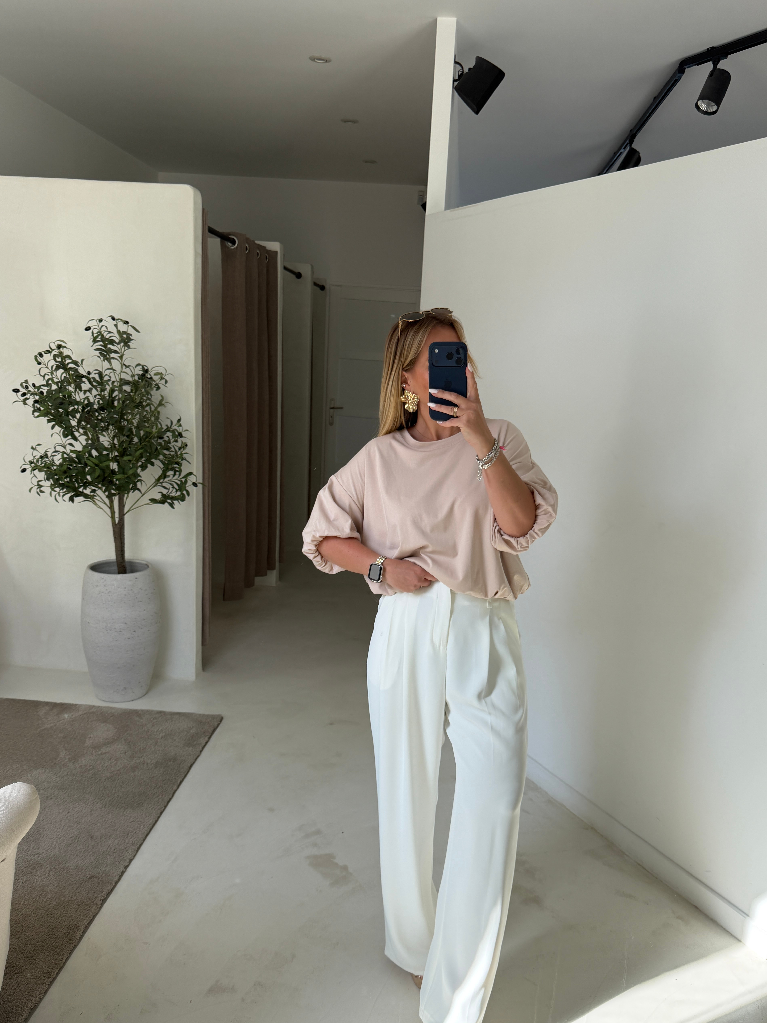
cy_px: 550
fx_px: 798
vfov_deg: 65.2
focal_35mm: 27
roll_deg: -3.2
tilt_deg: -13.9
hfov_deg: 51.3
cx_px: 407
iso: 100
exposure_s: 1/440
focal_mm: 6.76
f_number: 1.78
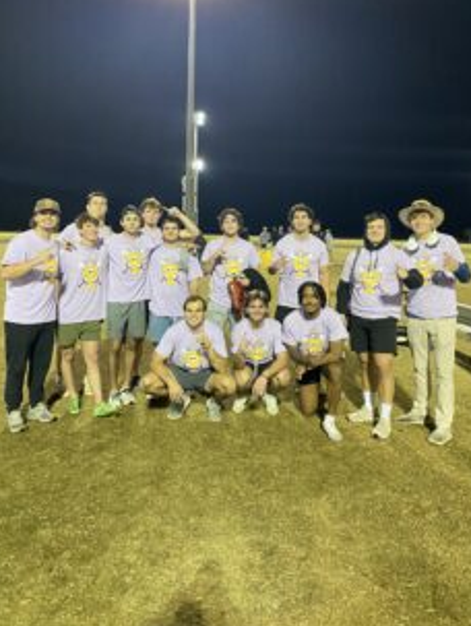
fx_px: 543
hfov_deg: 46.9
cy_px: 283
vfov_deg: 59.8
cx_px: 237
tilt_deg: -4.3
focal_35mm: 30
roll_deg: -0.8
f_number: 1.8
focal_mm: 4.25
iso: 400
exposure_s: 1/60
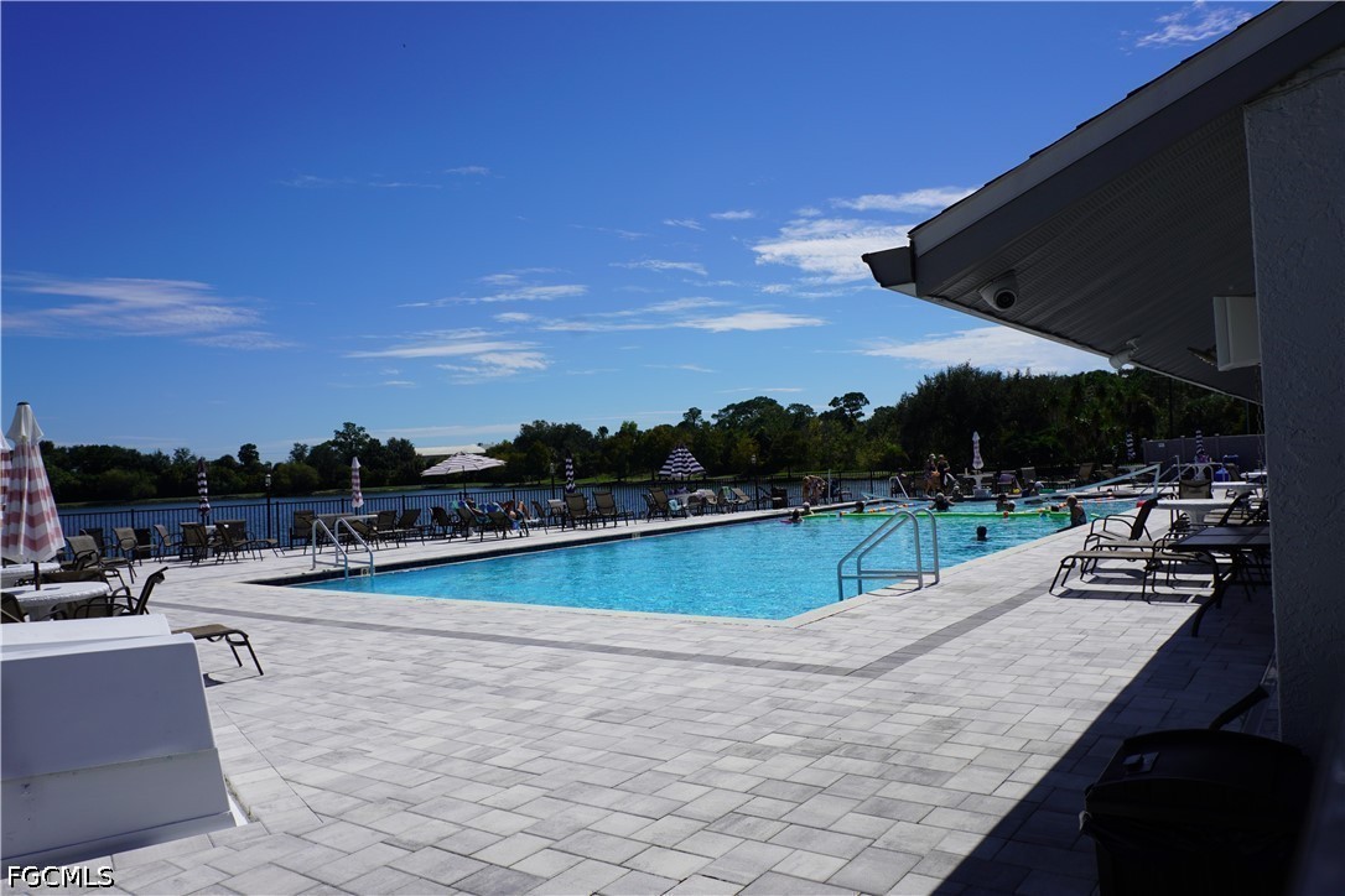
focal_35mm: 26
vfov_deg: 50.4
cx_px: 672
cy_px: 448
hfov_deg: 70.4
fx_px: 953
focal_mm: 17
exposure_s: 1/500
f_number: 10
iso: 100
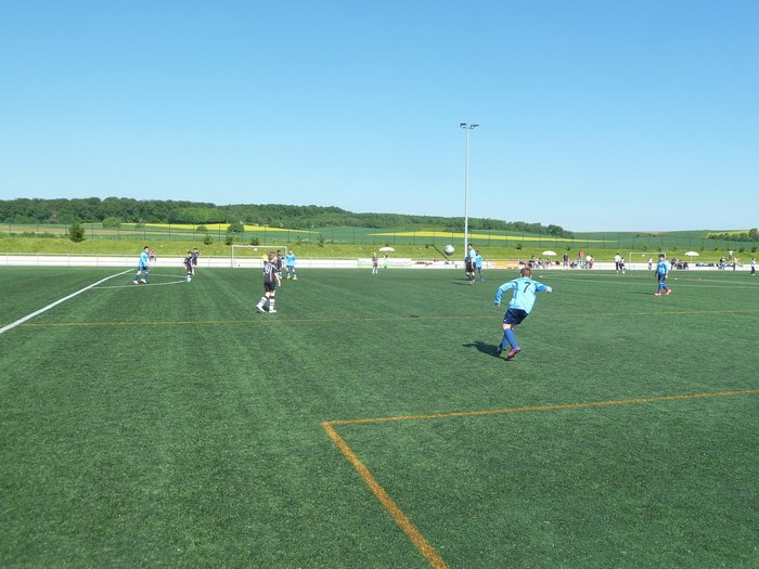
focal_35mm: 29
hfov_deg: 61.7
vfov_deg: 48.2
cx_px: 380
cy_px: 284
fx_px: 636
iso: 125
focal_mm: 4.7
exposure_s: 1/500
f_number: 4
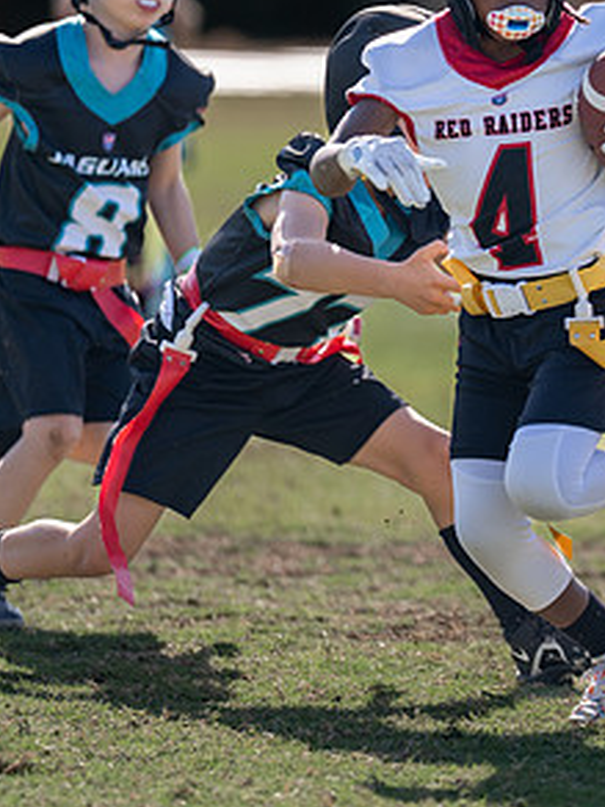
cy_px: 282
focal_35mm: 536
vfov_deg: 3.7
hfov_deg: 2.8
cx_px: 762
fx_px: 12491
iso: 100
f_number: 2.8
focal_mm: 200
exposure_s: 1/1000
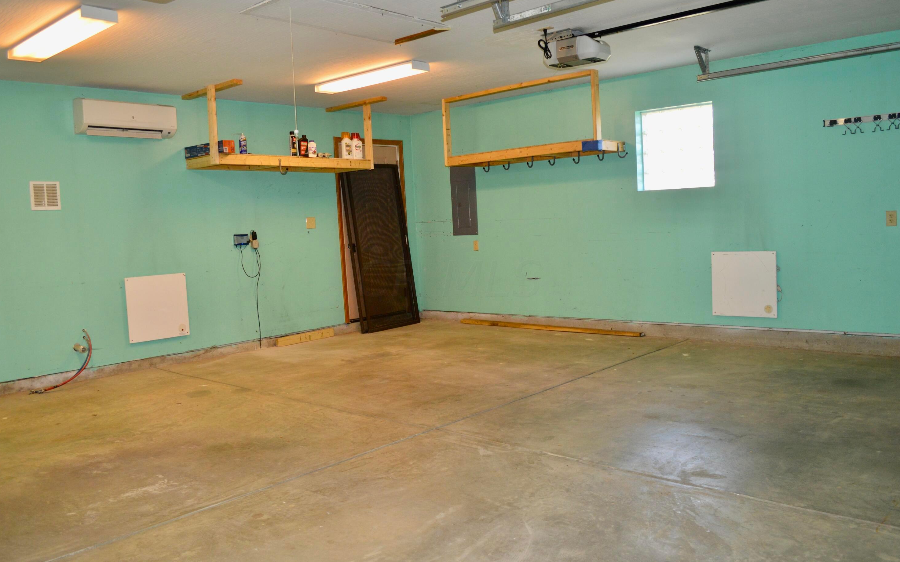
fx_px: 687
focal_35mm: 28
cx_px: 450
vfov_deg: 44.5
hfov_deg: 66.5
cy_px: 278
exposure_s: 1/60
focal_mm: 18
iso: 400
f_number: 4
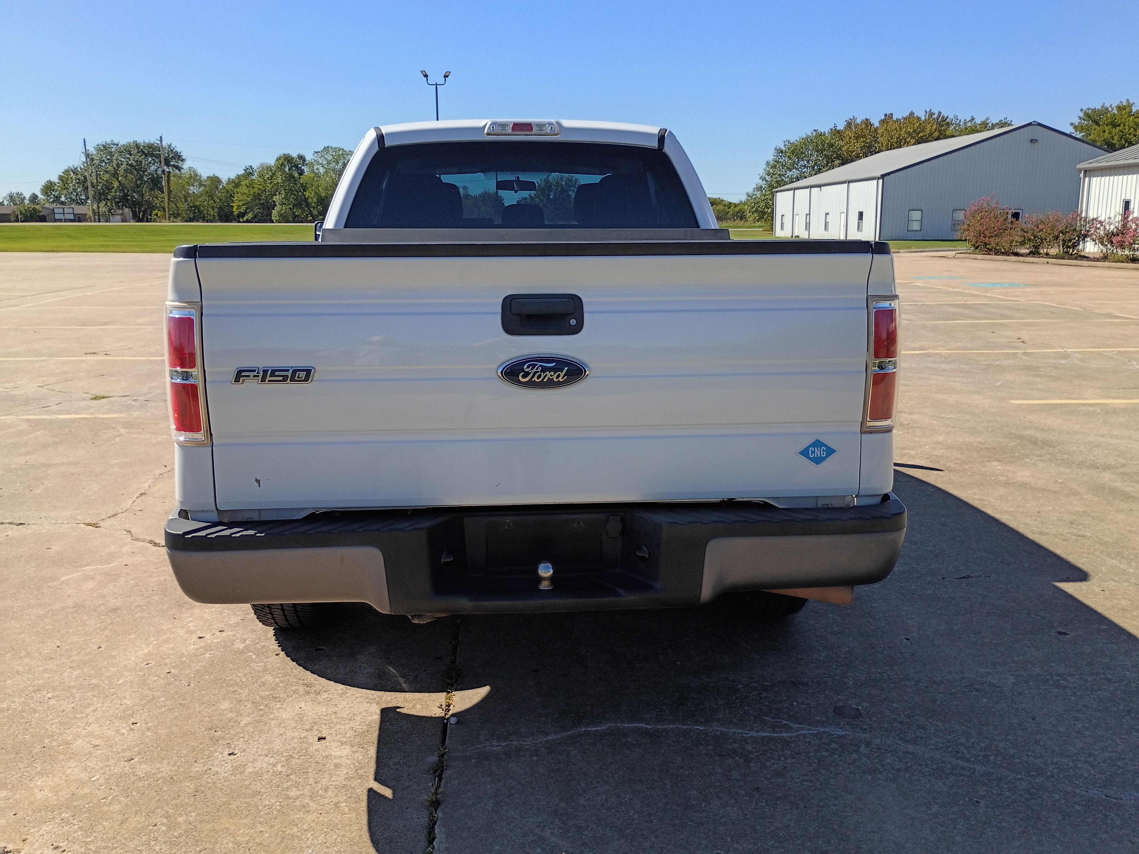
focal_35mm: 29
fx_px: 954
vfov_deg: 48.2
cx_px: 570
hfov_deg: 61.7
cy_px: 427
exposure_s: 1/1070
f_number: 1.8
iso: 103
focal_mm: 4.27
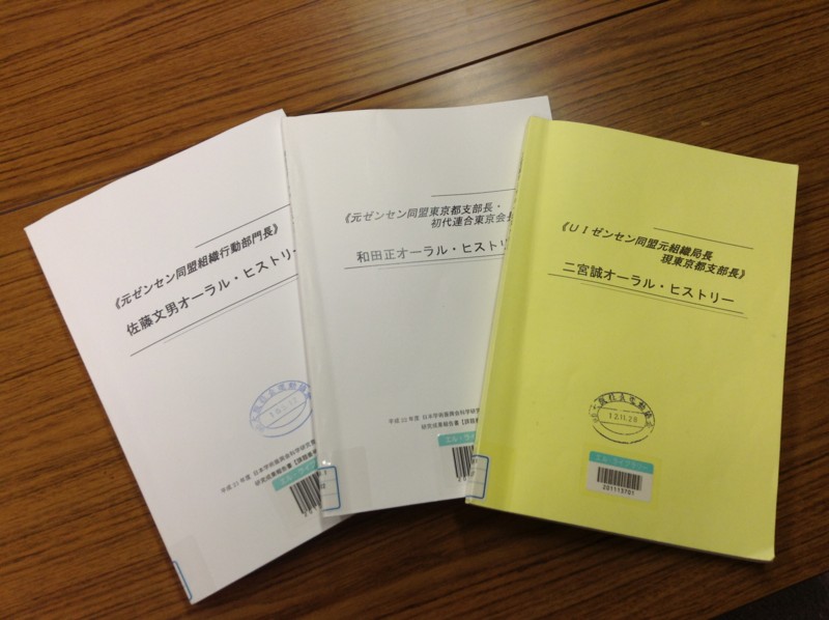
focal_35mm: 33
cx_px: 414
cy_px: 310
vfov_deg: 42.9
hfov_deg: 55.4
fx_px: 789
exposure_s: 1/30
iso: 32
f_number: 2.4
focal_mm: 3.3
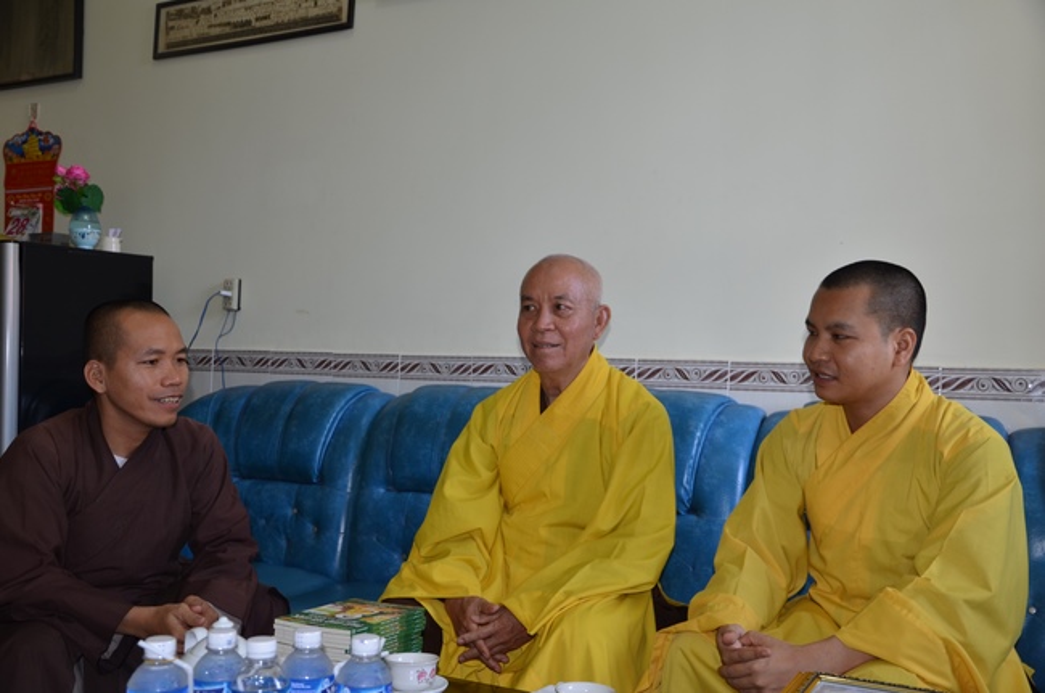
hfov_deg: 53.2
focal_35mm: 36
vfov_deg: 36.7
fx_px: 1043
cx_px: 522
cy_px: 346
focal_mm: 24
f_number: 3.8
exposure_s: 1/60
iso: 250
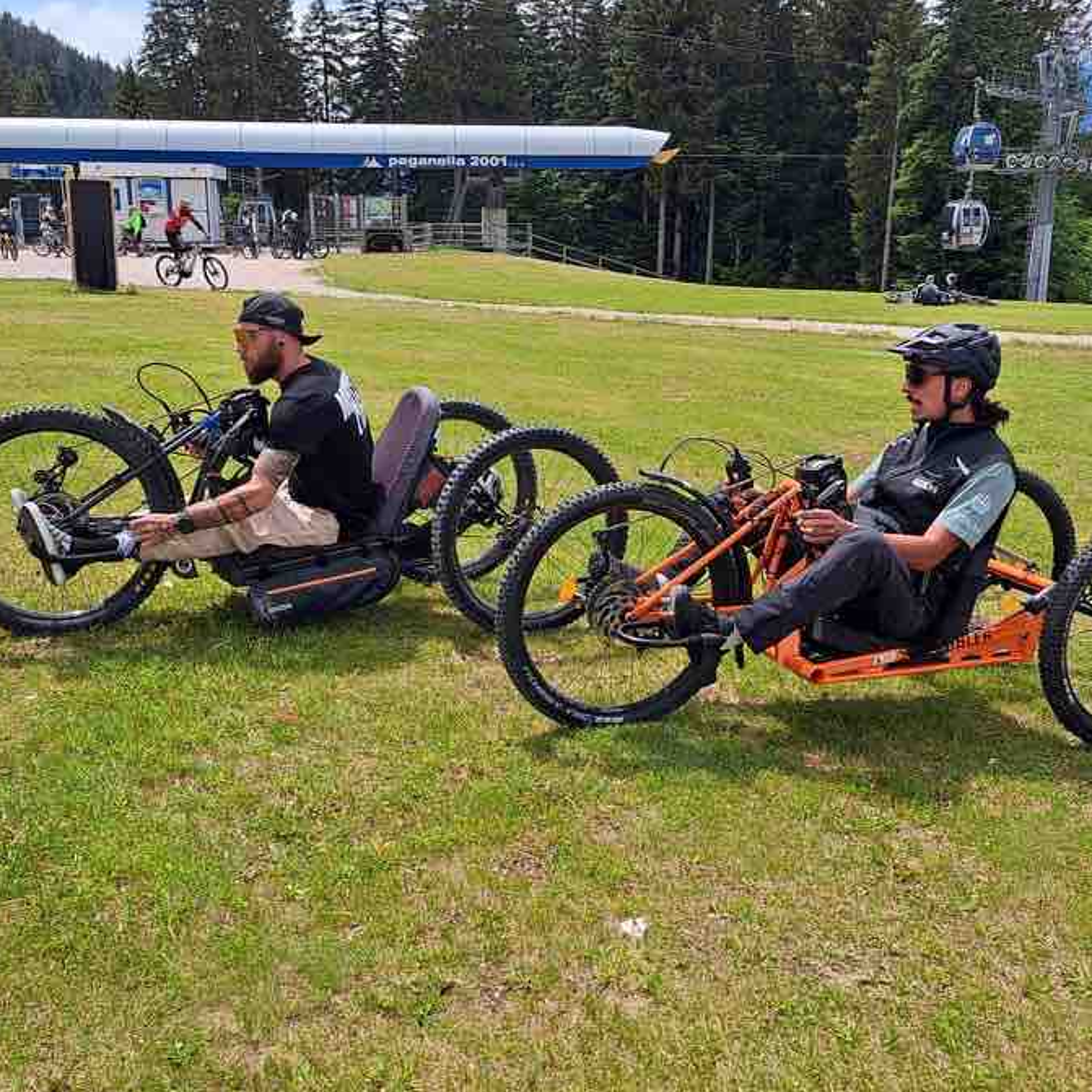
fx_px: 1321
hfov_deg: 44.9
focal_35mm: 37
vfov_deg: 44.9
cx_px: 521
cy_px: 596
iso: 50
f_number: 1.8
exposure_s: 1/973
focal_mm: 5.23
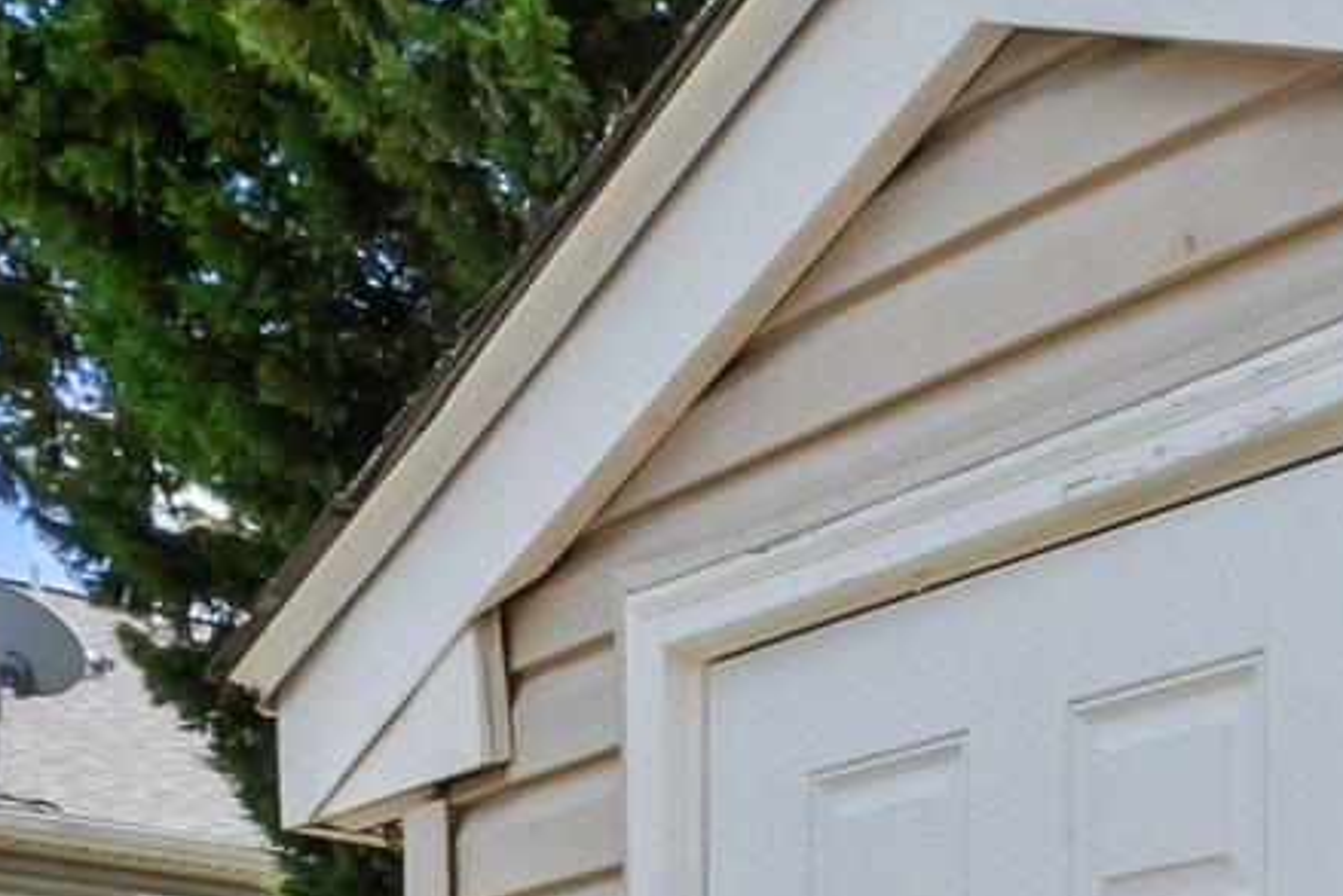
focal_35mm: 70
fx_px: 2612
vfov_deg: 16.0
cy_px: 1686
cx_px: 1826
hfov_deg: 24.5
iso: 800
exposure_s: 1/1600
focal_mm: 10
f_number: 8
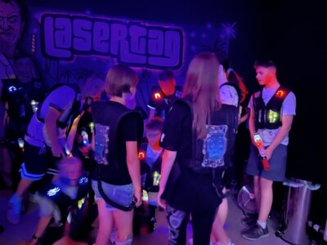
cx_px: 164
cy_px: 122
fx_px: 246
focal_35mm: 26
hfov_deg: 67.3
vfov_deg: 53.1
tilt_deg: -7.1
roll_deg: -2.7
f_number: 1.6
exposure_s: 1/9
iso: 1250
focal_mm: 5.1
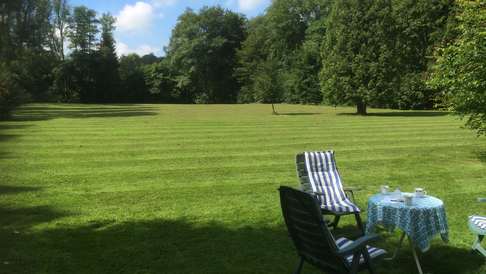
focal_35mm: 32
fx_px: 412
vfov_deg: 36.5
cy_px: 109
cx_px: 241
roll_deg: +2.8
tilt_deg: -3.1
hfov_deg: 61.0
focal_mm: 4.15
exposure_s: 1/1414
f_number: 2.2
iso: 32
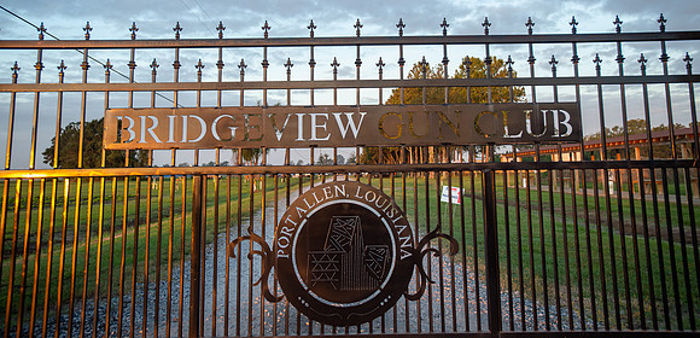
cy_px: 108
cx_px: 351
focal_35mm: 30
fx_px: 547
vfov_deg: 33.9
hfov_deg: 65.2
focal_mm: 28
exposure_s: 1/125
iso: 200
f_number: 4
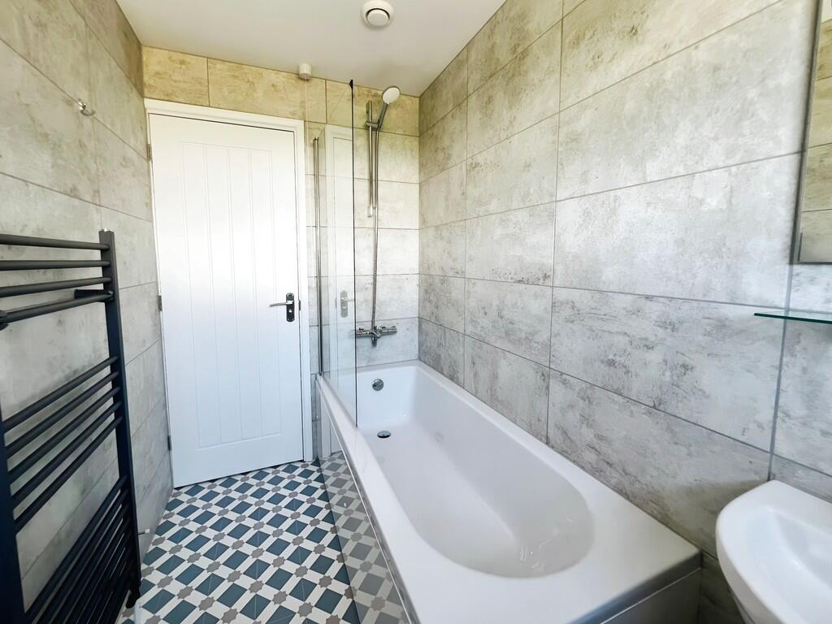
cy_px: 312
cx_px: 416
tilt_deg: -7.2
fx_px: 312
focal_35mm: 13
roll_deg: +0.8
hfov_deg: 106.2
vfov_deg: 89.9
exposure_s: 1/99
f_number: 1.8
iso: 80
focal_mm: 1.57
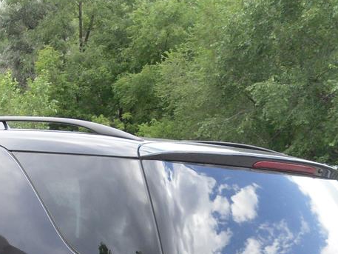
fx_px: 957
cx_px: 44
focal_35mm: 98
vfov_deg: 14.6
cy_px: 310
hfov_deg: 19.7
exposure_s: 1/98
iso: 80
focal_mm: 6.3
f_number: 3.5
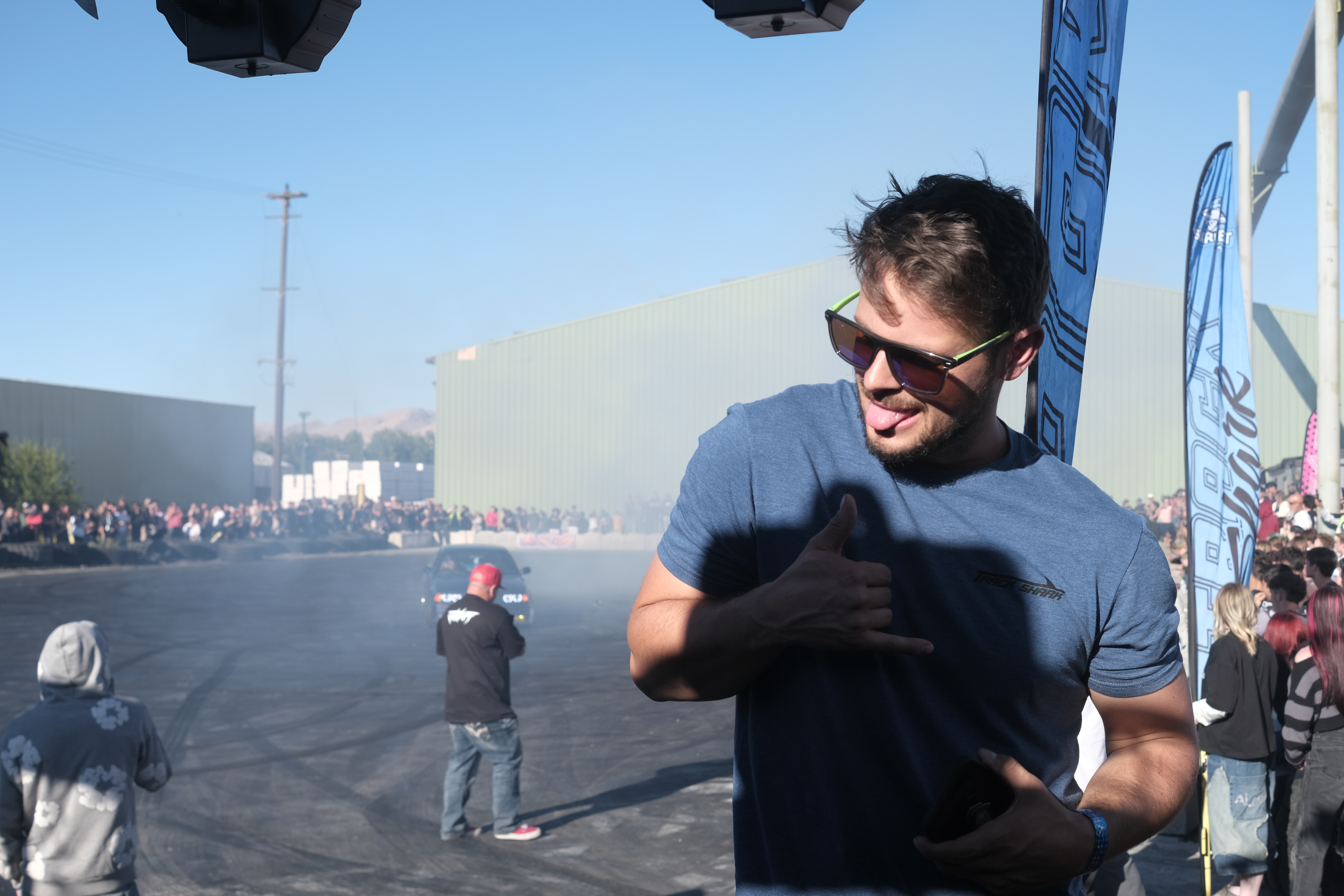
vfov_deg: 32.6
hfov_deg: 47.4
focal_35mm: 41
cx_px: 672
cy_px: 448
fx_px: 1531
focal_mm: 27
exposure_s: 1/420
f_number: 5.6
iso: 160
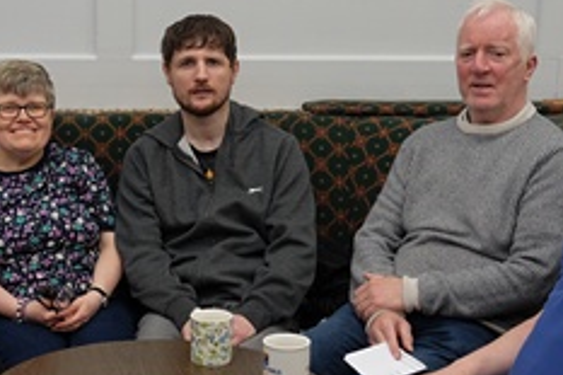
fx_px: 1328
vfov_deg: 16.0
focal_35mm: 85
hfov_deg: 23.8
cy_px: 240
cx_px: 167
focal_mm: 22.3
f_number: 3.6
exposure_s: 1/125
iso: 400
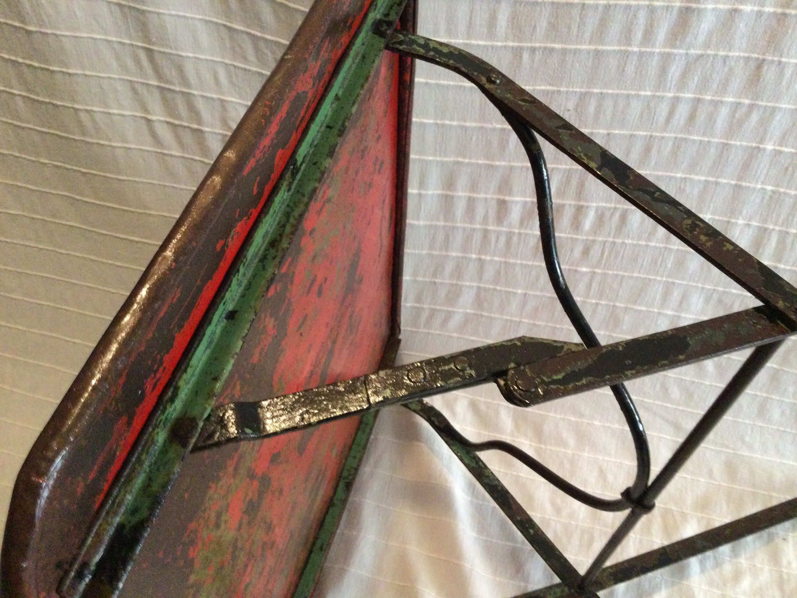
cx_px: 398
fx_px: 714
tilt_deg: -55.1
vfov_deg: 45.4
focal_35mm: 31
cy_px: 299
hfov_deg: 58.4
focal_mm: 3.3
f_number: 2.4
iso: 320
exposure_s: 1/17
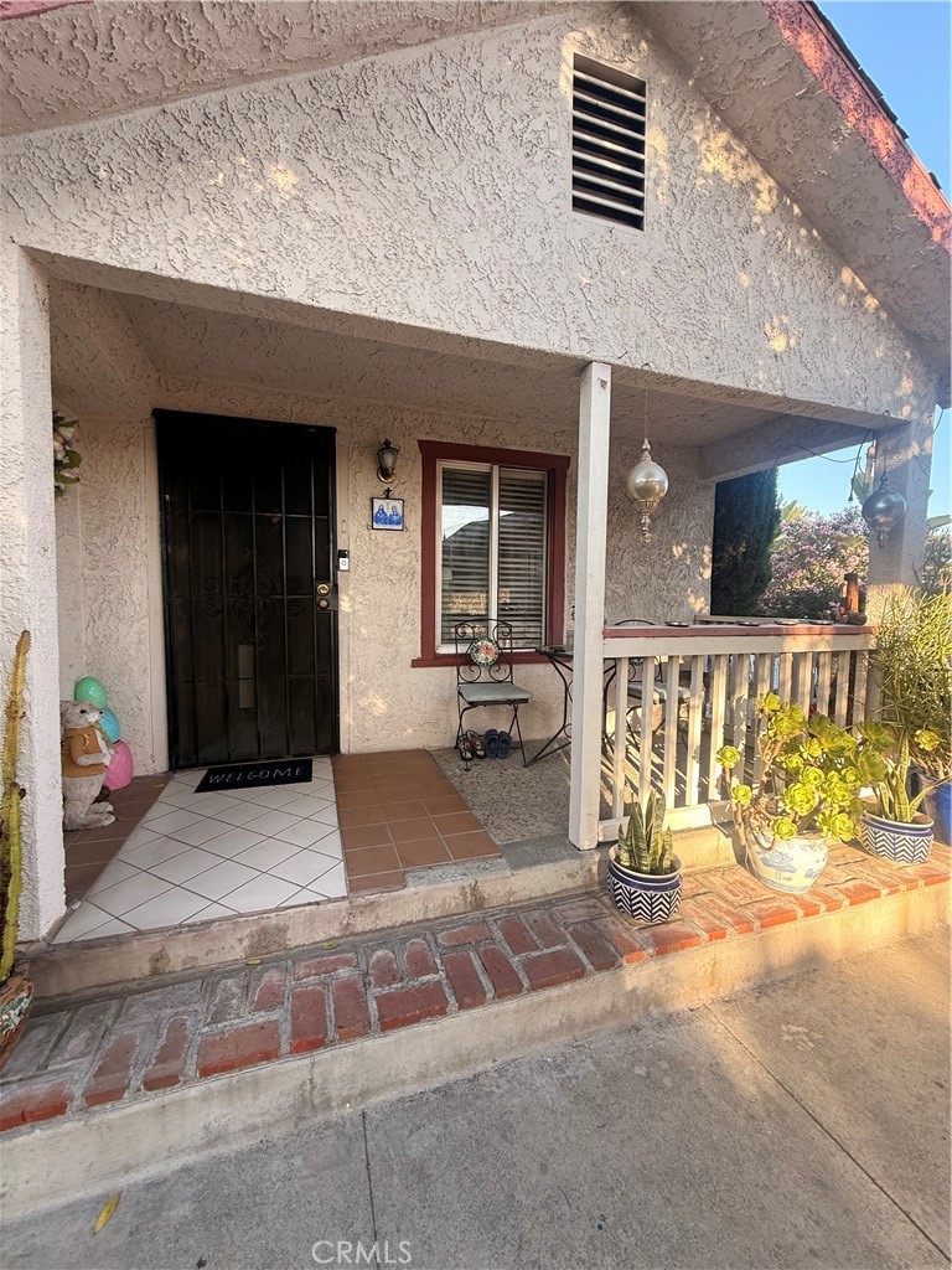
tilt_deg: -2.4
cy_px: 635
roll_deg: -1.2
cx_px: 476
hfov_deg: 85.7
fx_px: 513
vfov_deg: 102.1
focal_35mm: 14
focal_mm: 2.22
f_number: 2.2
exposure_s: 1/99
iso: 40
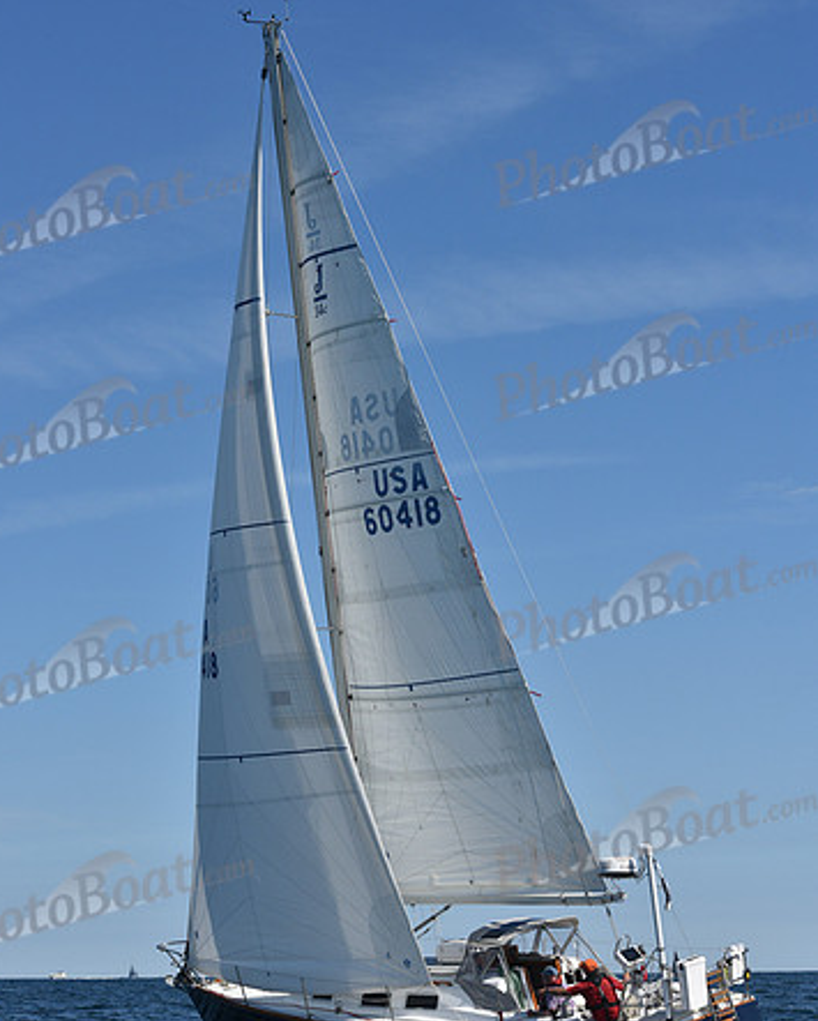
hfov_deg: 17.9
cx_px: 374
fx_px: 2600
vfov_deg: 22.2
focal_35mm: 86
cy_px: 514
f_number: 9
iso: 250
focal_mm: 70
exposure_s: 1/1250
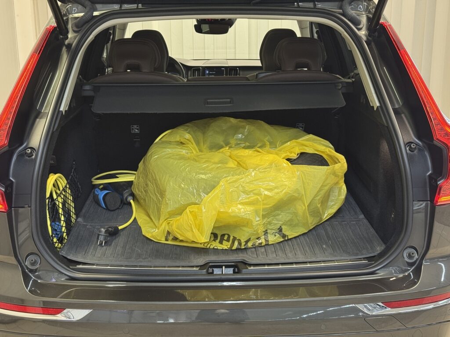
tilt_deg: -14.2
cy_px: 168
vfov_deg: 30.3
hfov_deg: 39.7
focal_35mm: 48
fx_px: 624
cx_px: 225
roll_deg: +0.6
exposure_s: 1/54
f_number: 1.78
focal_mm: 6.76
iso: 250
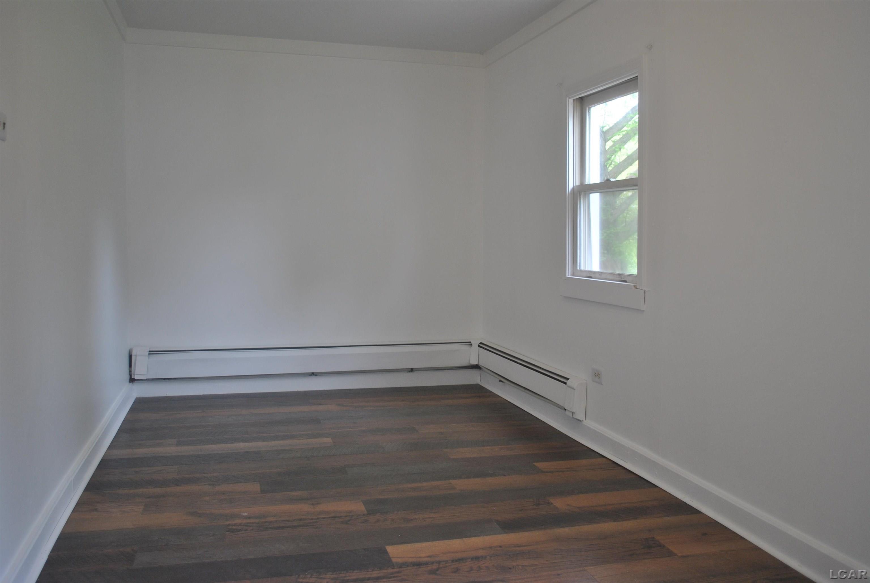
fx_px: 798
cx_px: 435
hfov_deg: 57.2
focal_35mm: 33
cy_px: 292
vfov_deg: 40.1
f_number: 3.8
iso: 200
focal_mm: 22
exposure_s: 1/60
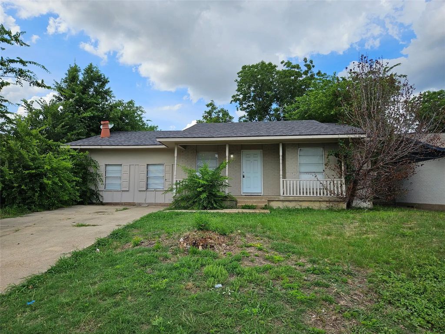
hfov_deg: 73.9
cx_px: 222
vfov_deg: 58.9
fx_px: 296
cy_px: 167
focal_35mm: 23
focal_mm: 5.4
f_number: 1.8
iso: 25
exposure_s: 1/1824
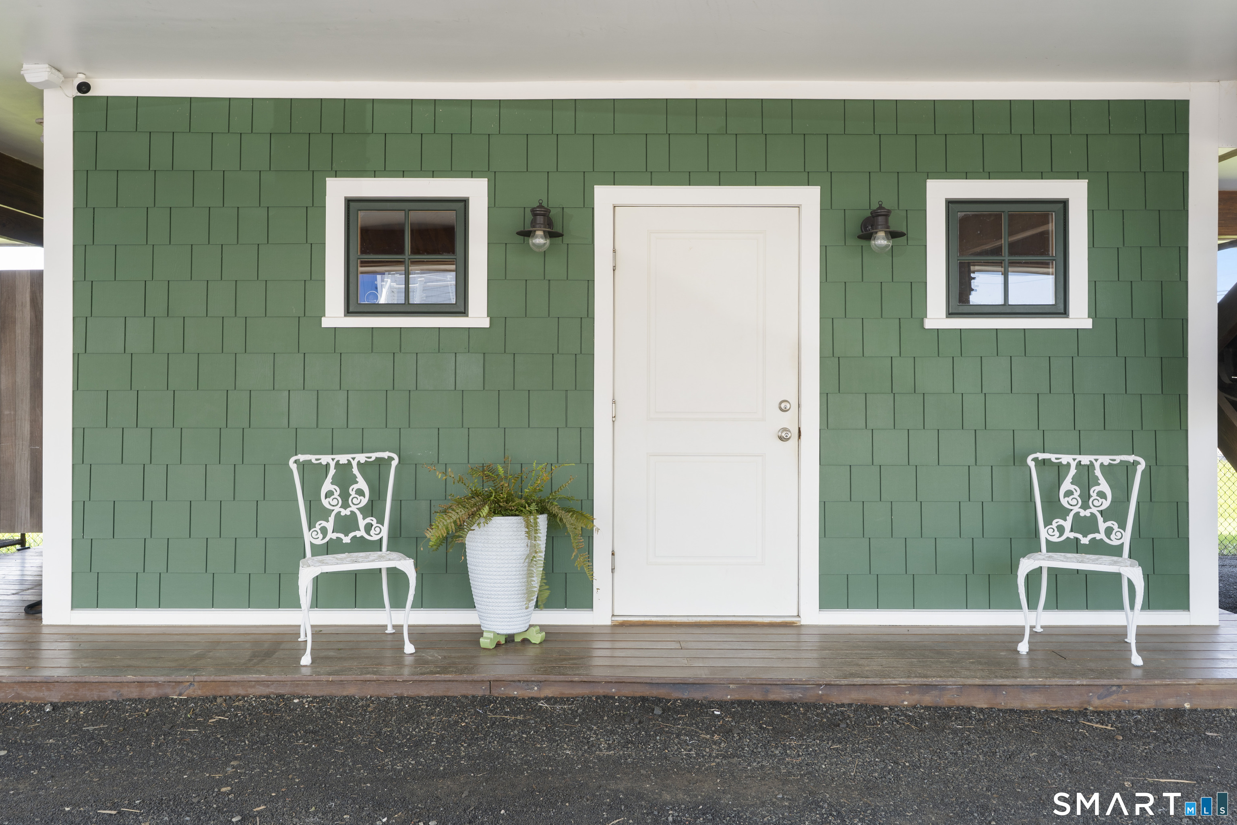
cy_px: 412
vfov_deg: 46.4
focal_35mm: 28
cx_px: 618
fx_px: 962
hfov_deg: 65.5
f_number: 8
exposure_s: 1/20
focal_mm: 28
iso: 320
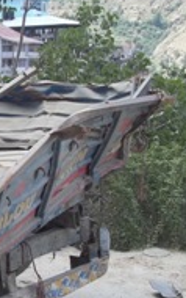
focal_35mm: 80
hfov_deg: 14.4
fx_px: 648
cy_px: 165
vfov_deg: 25.8
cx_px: -150
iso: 64
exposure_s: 1/250
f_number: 2.9
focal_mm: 5.7
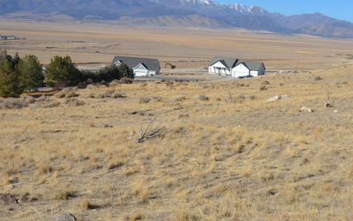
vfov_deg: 26.3
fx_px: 472
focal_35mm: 49
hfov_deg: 40.6
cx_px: 230
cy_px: 84
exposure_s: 1/640
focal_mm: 22
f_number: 13
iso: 400
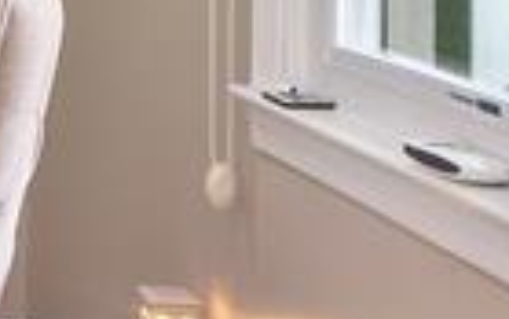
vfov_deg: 10.2
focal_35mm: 120
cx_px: -809
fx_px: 1665
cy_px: -292
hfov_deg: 12.4
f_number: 9
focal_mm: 16
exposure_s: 1
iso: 250
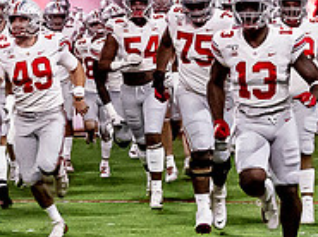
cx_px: 359
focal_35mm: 479
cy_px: 137
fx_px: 4392
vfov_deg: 3.1
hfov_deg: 4.1
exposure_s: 1/800
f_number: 2.8
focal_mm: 40
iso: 5000
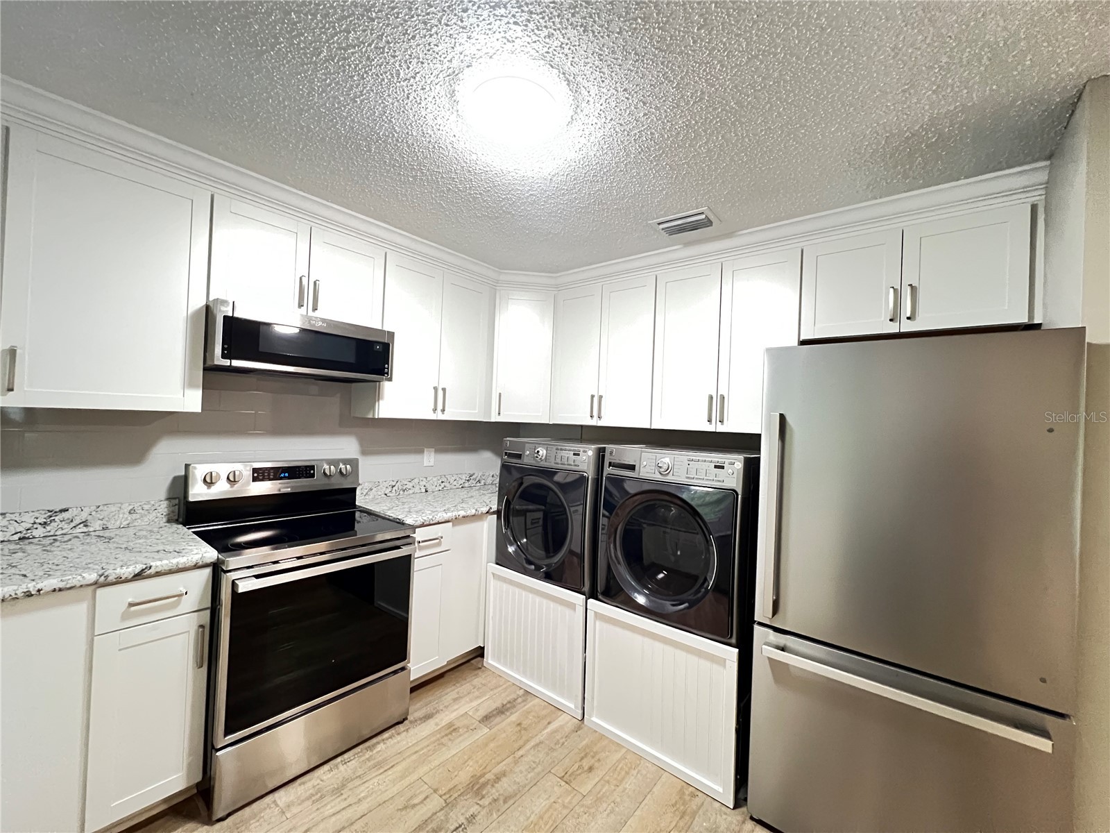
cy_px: 416
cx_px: 555
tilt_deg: +0.5
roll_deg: -2.3
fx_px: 417
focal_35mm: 13
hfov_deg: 106.2
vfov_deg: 89.9
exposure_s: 1/30
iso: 1250
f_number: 1.8
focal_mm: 1.57
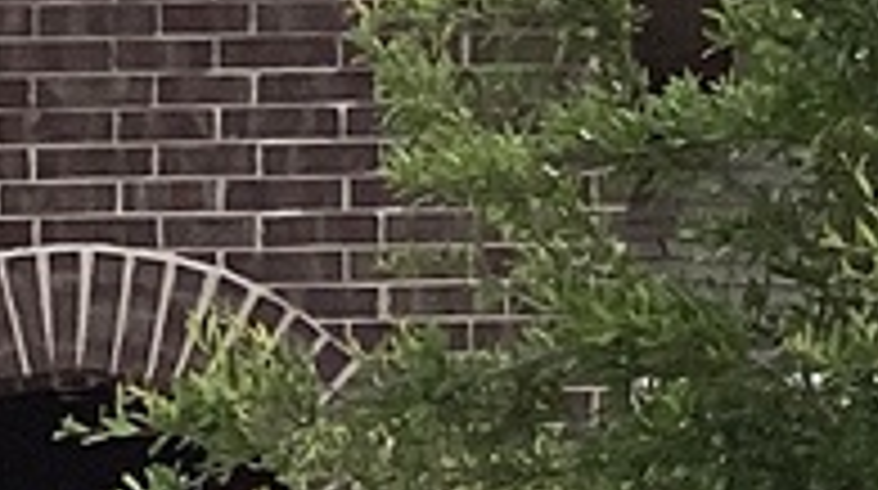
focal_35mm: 250
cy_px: 980
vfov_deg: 4.8
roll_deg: +0.5
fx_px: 5812
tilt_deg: +0.9
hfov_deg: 8.6
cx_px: 27
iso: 25
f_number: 2.4
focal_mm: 3.3
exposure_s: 1/1199
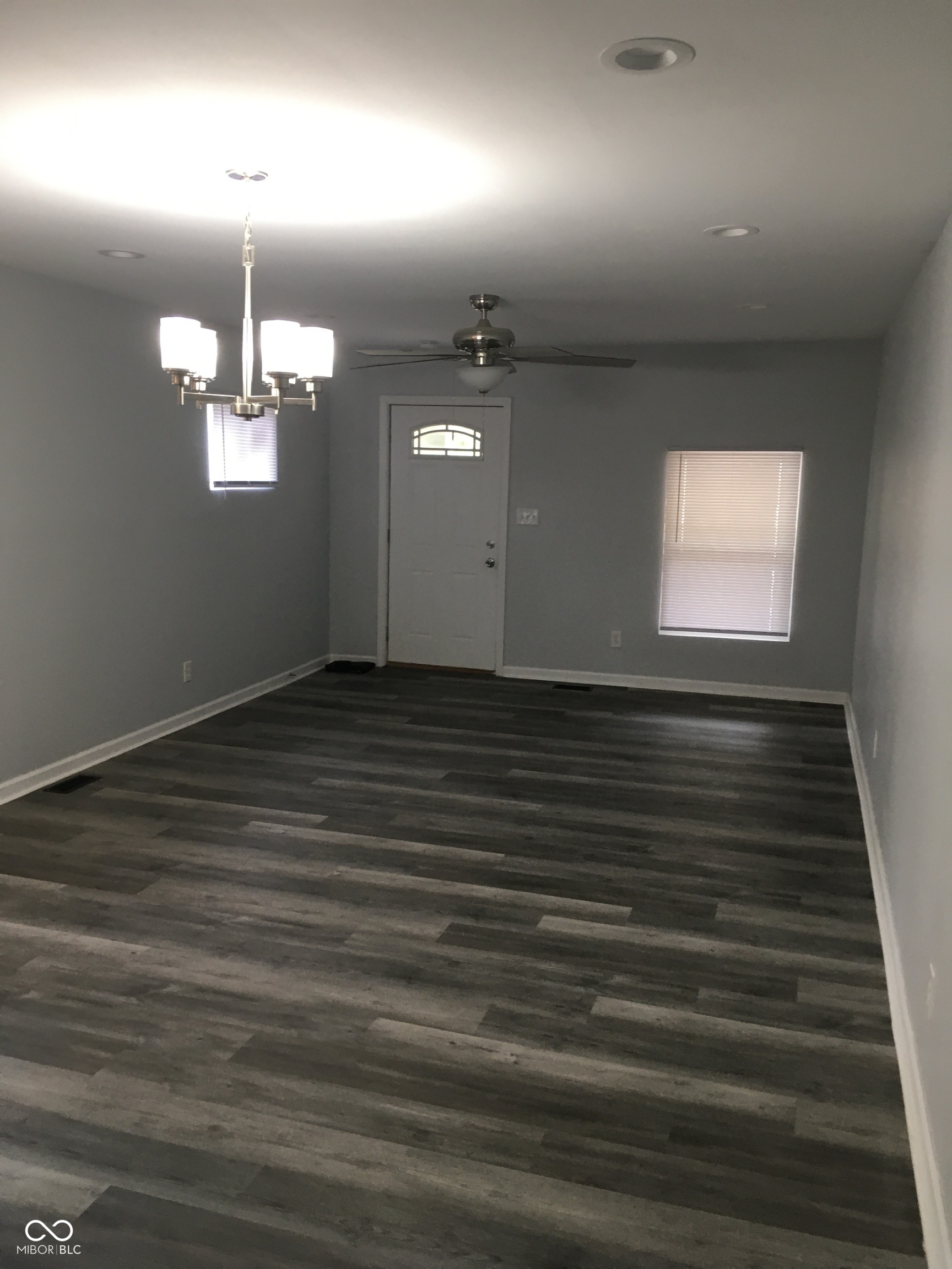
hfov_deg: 48.2
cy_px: 634
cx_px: 476
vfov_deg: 61.7
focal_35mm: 29
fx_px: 1063
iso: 80
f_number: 2.2
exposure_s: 1/30
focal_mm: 4.15
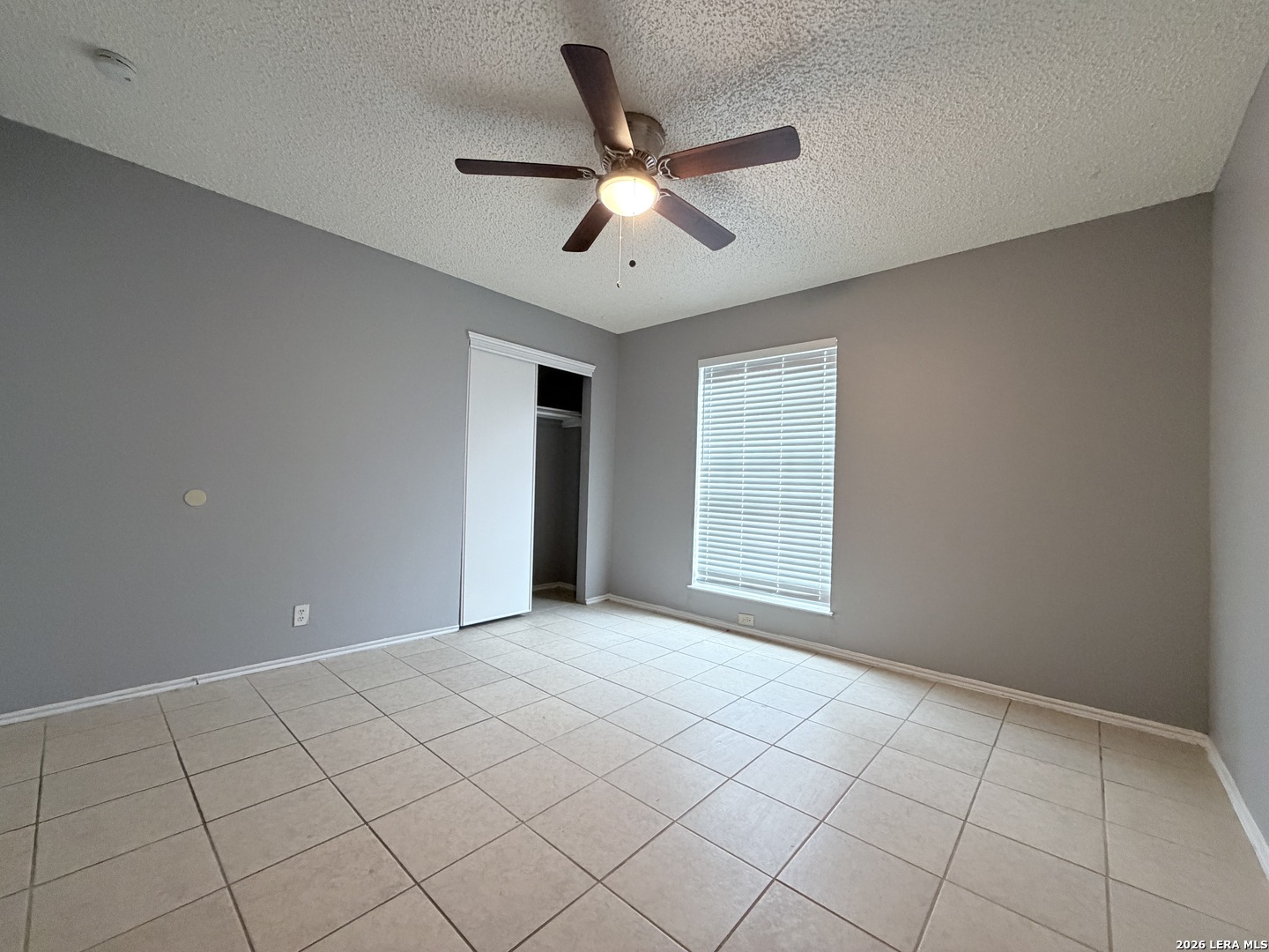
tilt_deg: +1.6
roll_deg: -1.7
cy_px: 476
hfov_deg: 102.1
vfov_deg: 85.7
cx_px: 634
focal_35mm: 14
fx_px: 513
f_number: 2.2
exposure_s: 1/60
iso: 500
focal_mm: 2.22
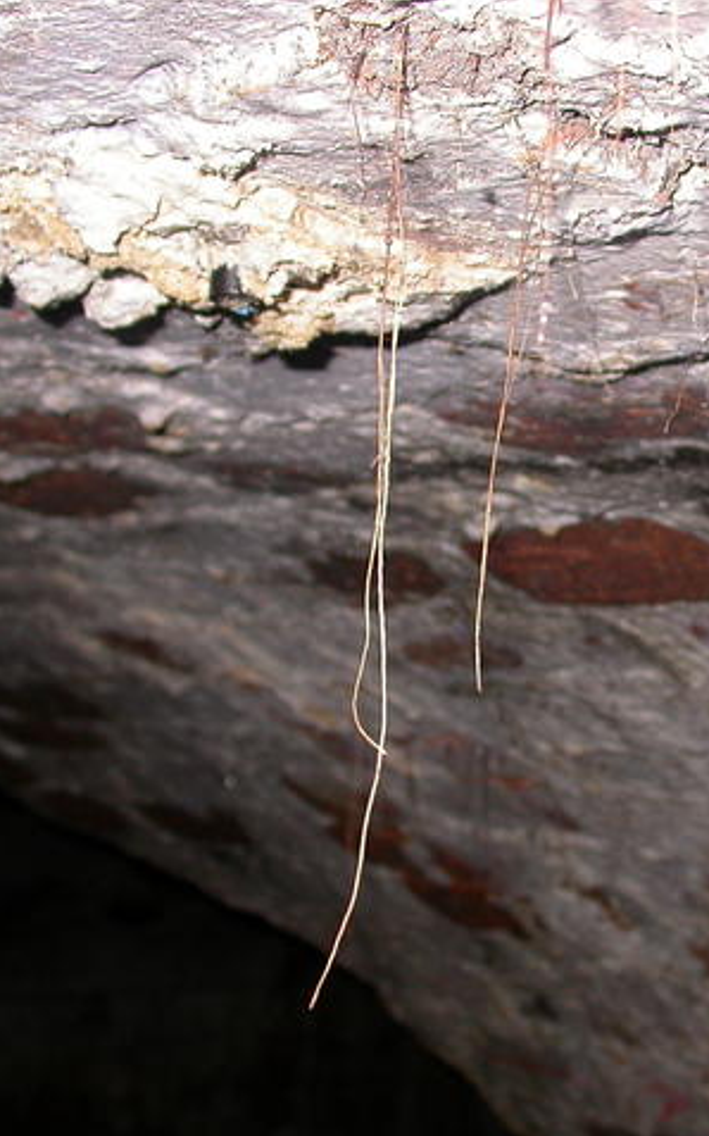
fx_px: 1670
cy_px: 569
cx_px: 564
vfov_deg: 37.5
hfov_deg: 23.6
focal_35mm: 54
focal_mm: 7.85
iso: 100
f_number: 2.6
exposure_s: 1/60
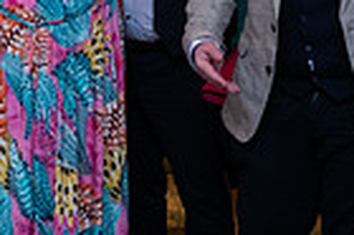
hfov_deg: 11.4
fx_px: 1630
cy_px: -85
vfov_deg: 8.1
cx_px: -314
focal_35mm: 166
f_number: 3.5
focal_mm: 40
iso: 1000
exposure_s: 1/160
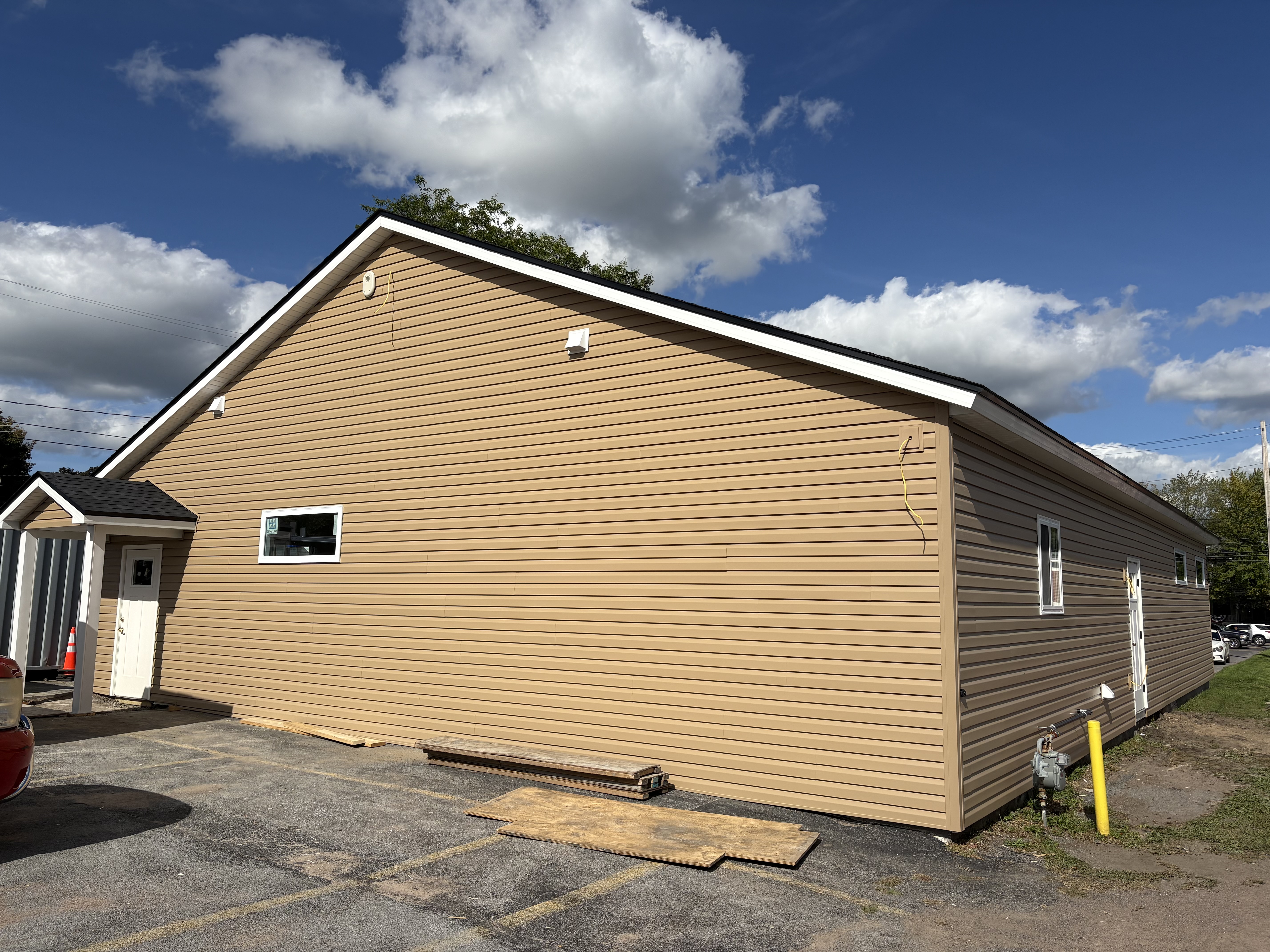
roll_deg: -0.3
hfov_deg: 67.3
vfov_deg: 53.1
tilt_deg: +8.0
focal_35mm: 26
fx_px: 954
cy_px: 476
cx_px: 635
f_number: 1.6
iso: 50
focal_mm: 5.96
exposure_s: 1/7813
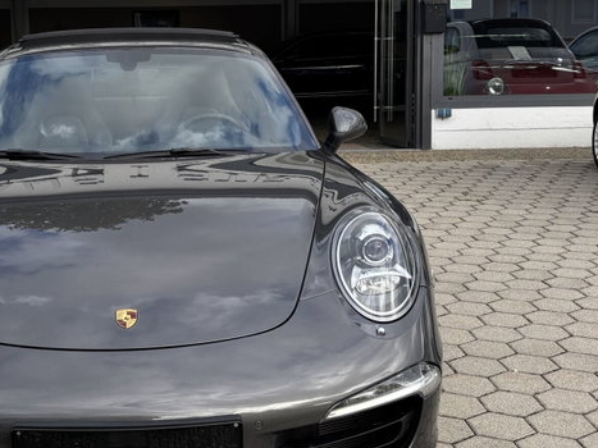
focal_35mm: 57
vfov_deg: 25.6
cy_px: 174
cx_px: 172
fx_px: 984
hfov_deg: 33.3
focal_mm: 5.96
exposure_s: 1/970
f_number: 1.6
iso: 50
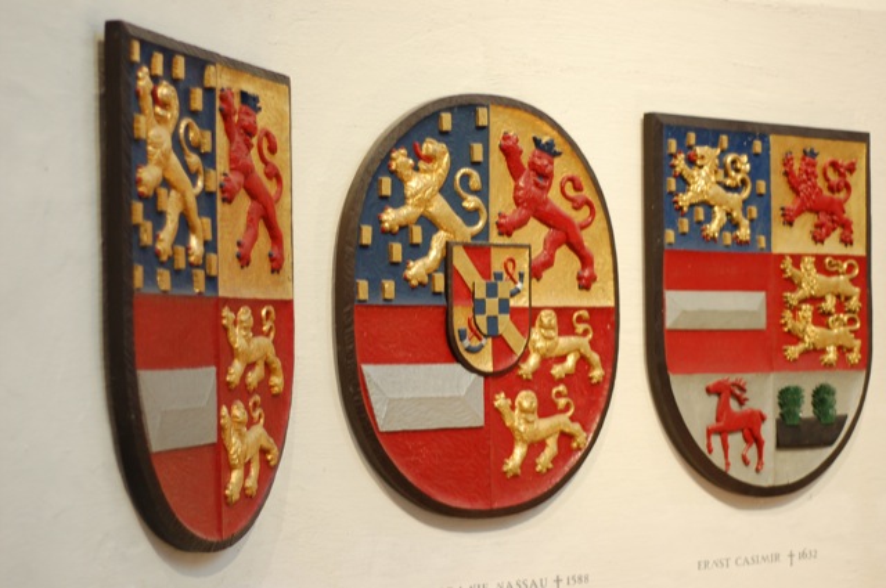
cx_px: 443
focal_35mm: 75
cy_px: 294
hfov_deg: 27.0
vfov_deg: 18.1
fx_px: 1843
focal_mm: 50
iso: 400
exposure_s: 1/20
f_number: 2.2
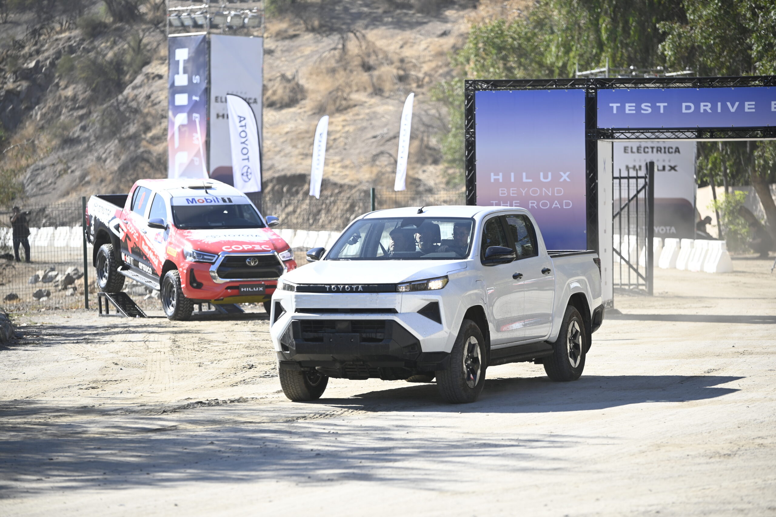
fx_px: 3232
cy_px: 258
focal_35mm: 150
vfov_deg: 9.1
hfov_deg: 13.7
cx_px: 388
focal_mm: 150
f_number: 3.2
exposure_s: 1/1000
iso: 200
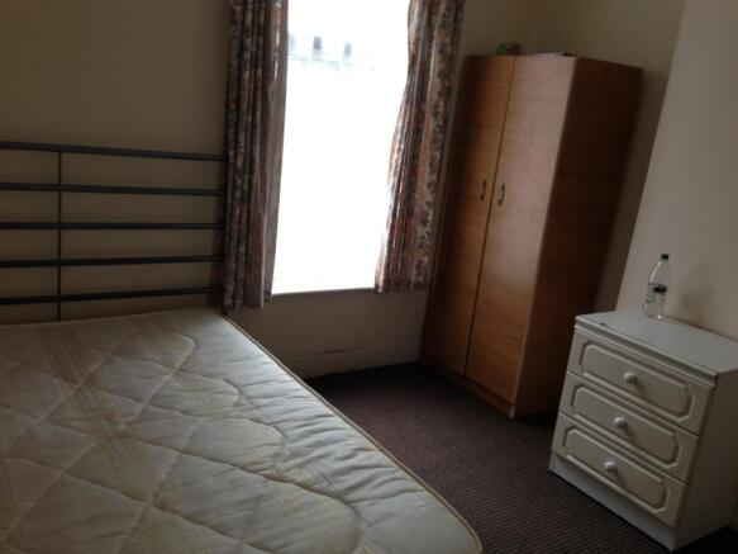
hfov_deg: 55.4
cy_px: 277
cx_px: 369
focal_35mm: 33
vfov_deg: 42.9
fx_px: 703
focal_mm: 4.13
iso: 50
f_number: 2.4
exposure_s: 1/20
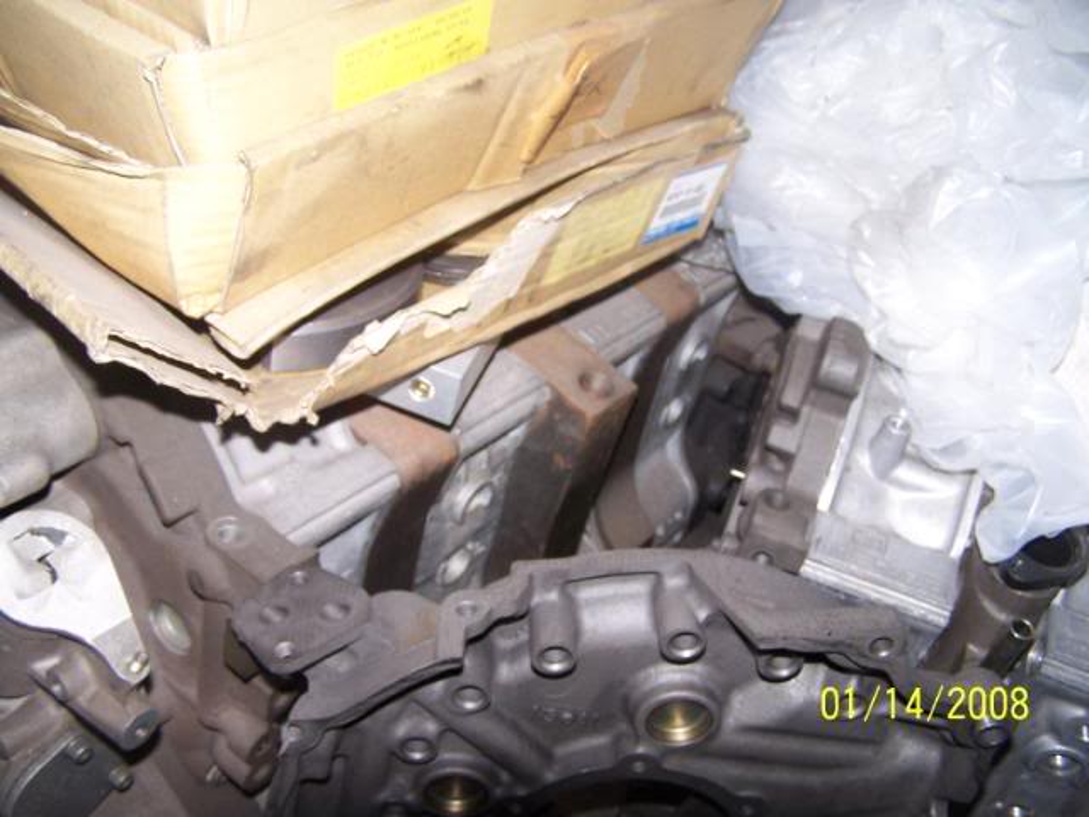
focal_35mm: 38
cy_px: 408
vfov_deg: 37.7
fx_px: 1195
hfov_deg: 49.0
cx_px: 544
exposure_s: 1/60
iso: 80
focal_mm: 6.3
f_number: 2.8
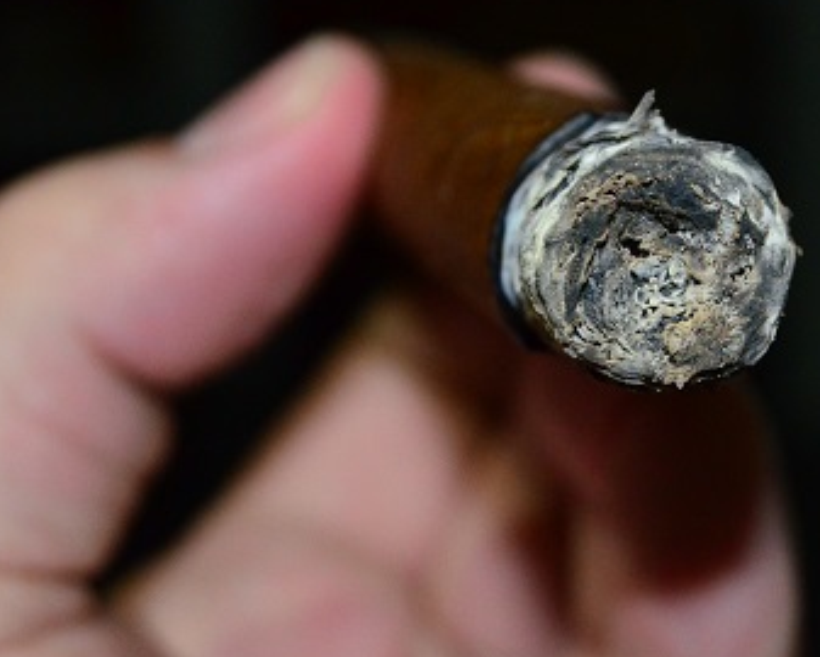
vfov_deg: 11.7
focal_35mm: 132
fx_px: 3200
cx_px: 670
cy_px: 234
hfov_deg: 14.5
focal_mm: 55
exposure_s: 1/60
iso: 2500
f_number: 10
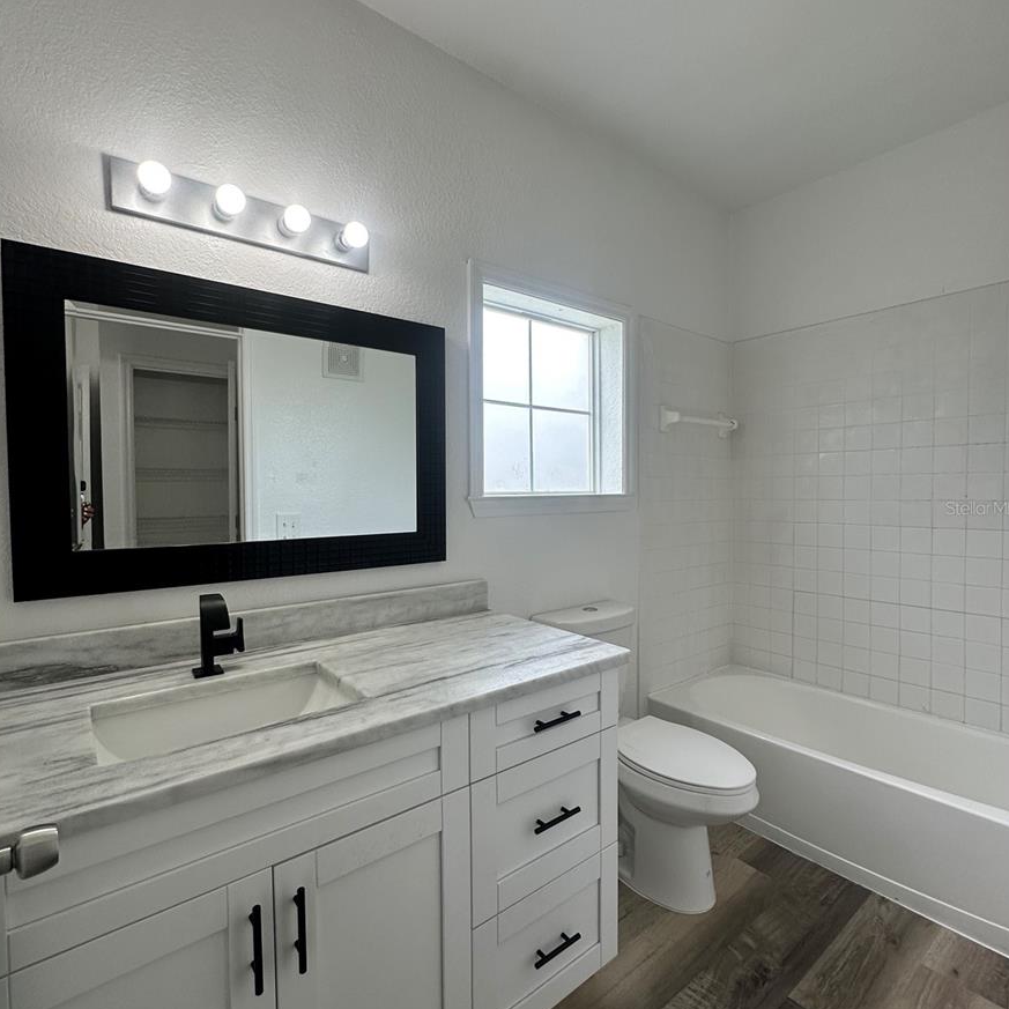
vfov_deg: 84.0
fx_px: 561
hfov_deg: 84.0
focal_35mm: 17
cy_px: 507
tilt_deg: -0.8
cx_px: 507
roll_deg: +0.6
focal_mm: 2.22
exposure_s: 1/236
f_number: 2.2
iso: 40
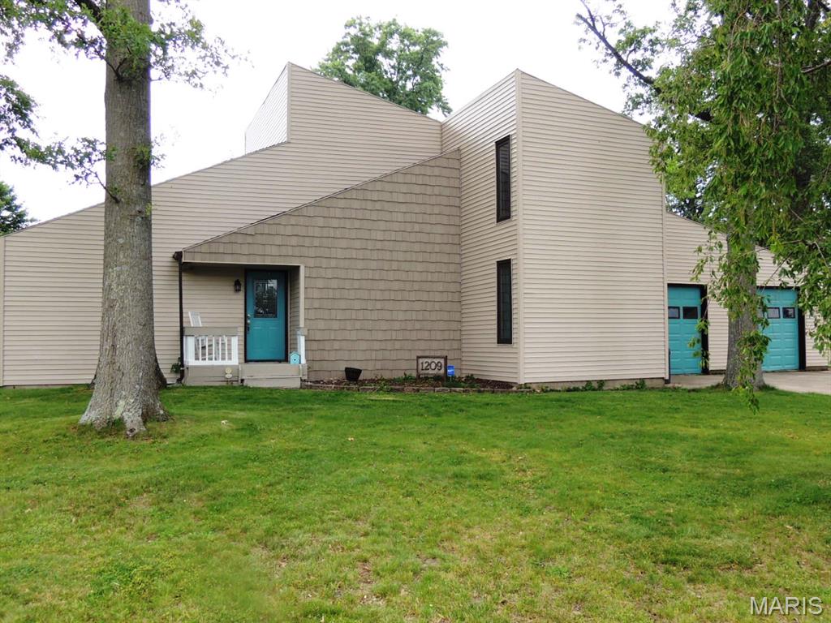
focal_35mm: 30
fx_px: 720
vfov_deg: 46.8
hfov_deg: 60.0
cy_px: 312
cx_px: 416
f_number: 3.1
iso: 100
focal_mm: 5.3
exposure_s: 1/400
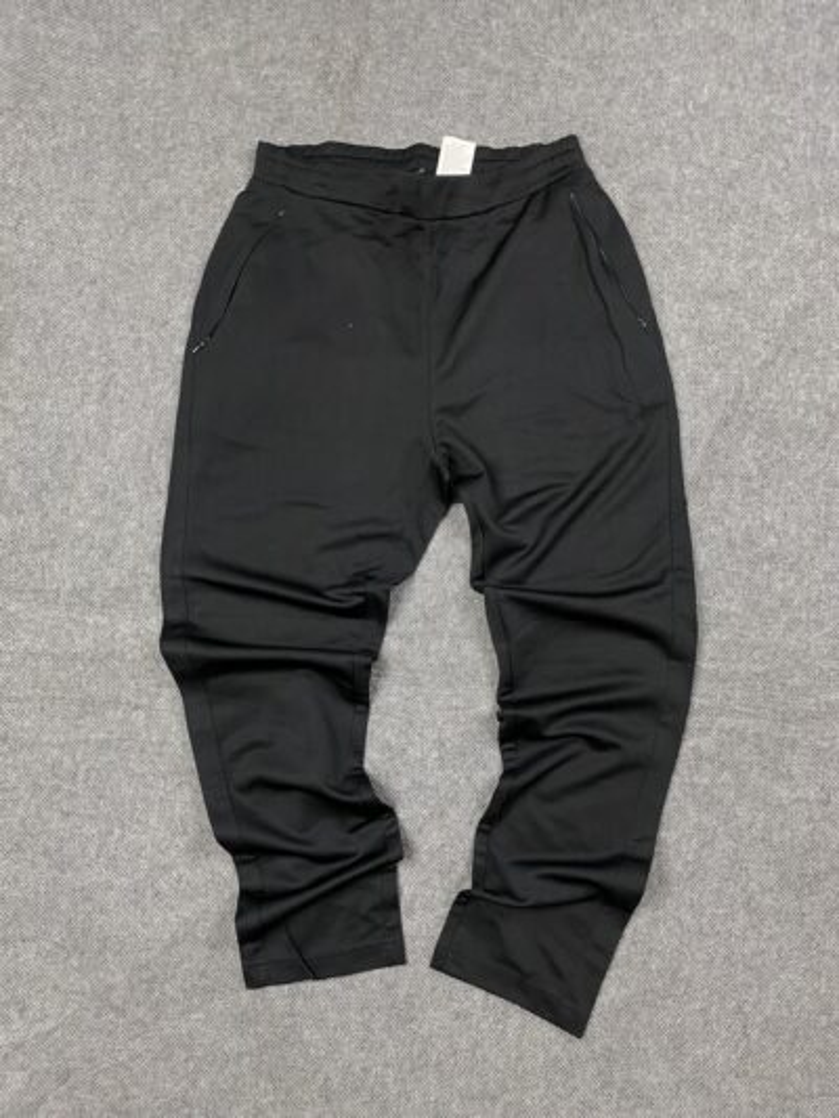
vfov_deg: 67.3
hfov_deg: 53.1
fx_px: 840
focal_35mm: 26
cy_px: 559
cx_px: 420
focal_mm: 4.25
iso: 80
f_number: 1.8
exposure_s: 1/50
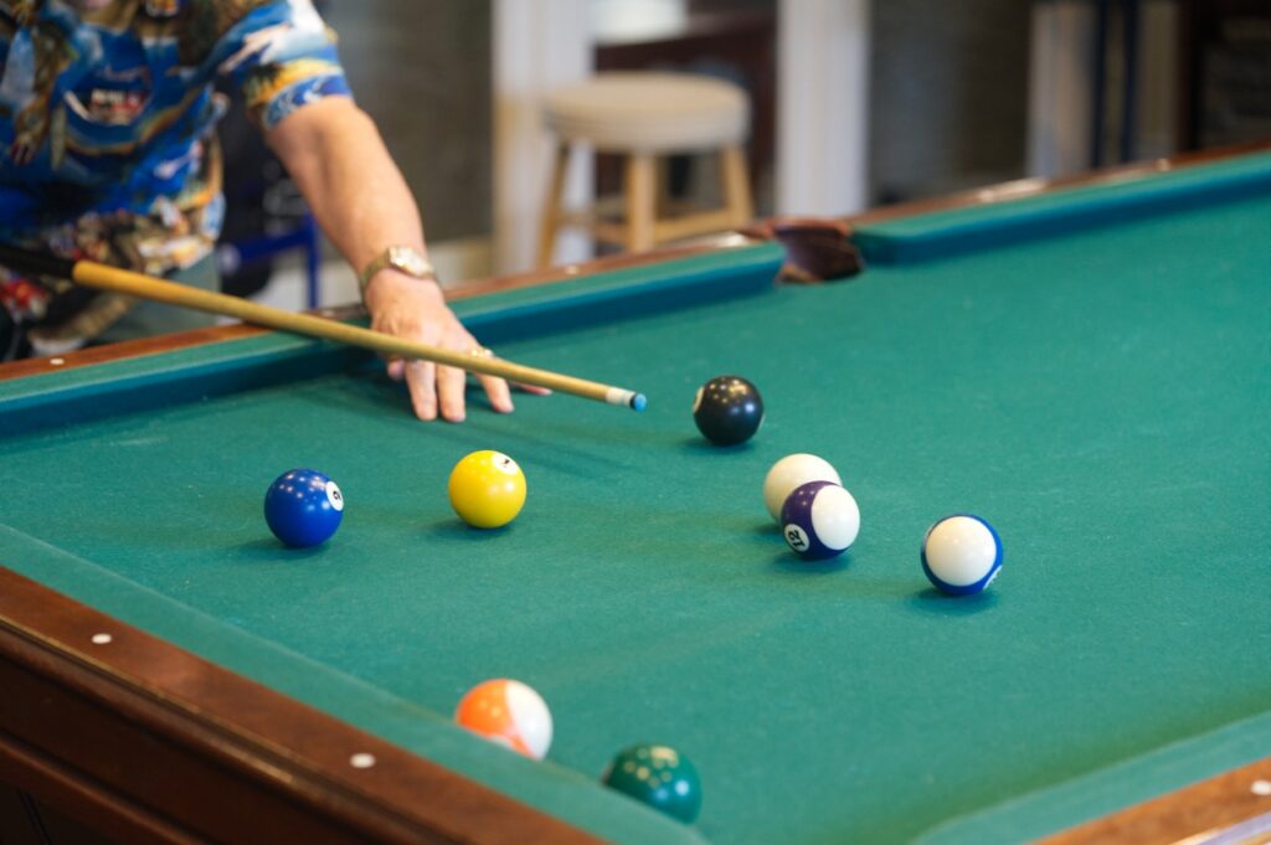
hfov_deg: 22.6
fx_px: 3175
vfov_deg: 15.2
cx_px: 636
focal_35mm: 90
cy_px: 422
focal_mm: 90
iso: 1600
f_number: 3.5
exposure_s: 1/160
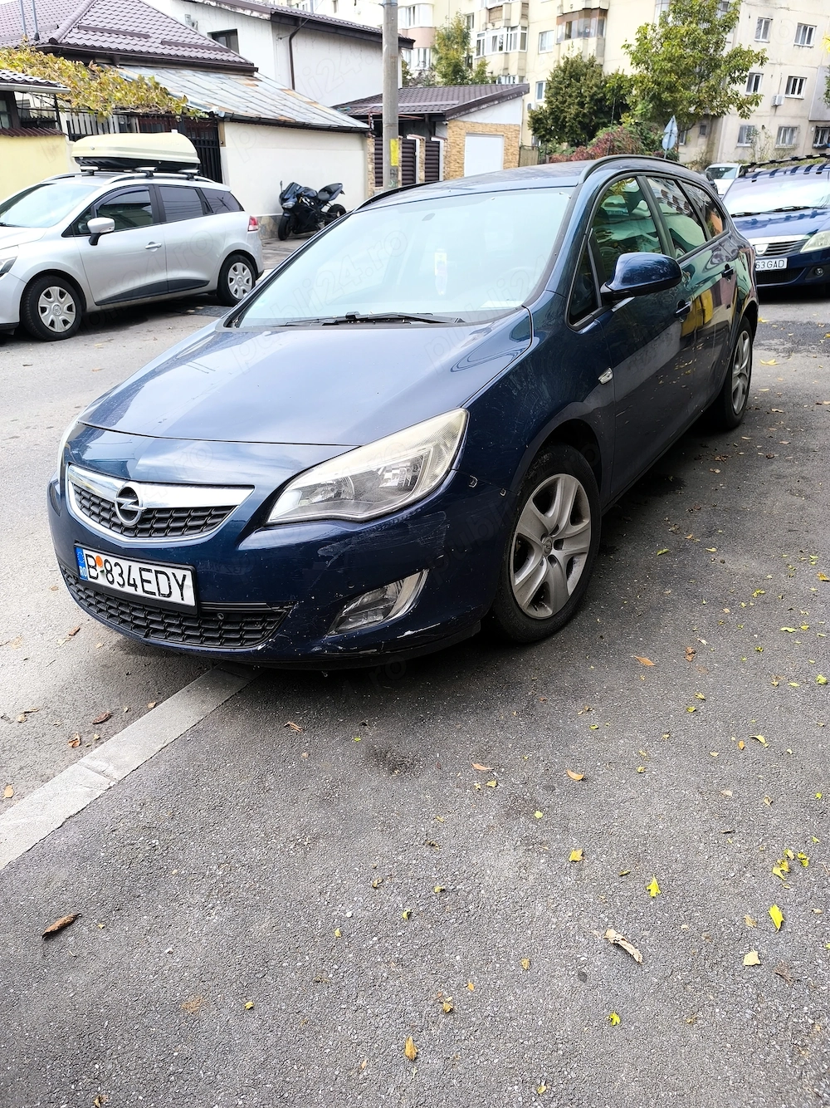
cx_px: 415
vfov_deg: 73.9
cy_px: 554
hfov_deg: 58.9
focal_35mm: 23
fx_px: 736
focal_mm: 6.14
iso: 50
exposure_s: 1/214
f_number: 1.65
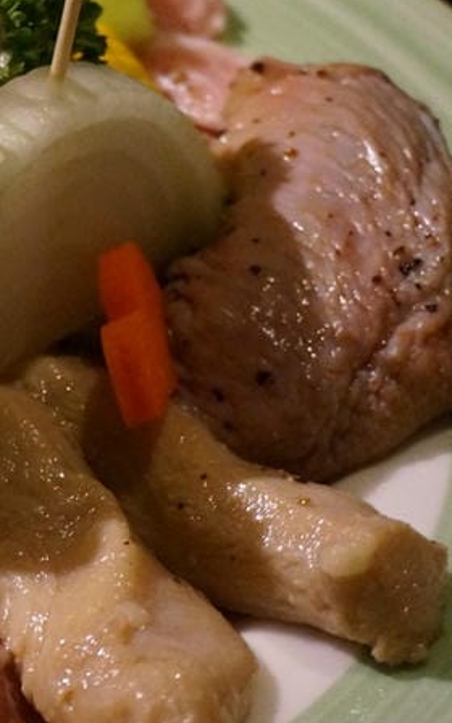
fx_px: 2582
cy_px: 352
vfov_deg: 15.9
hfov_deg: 9.5
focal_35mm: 131
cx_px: -349
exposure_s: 1/80
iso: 3200
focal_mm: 32
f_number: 5
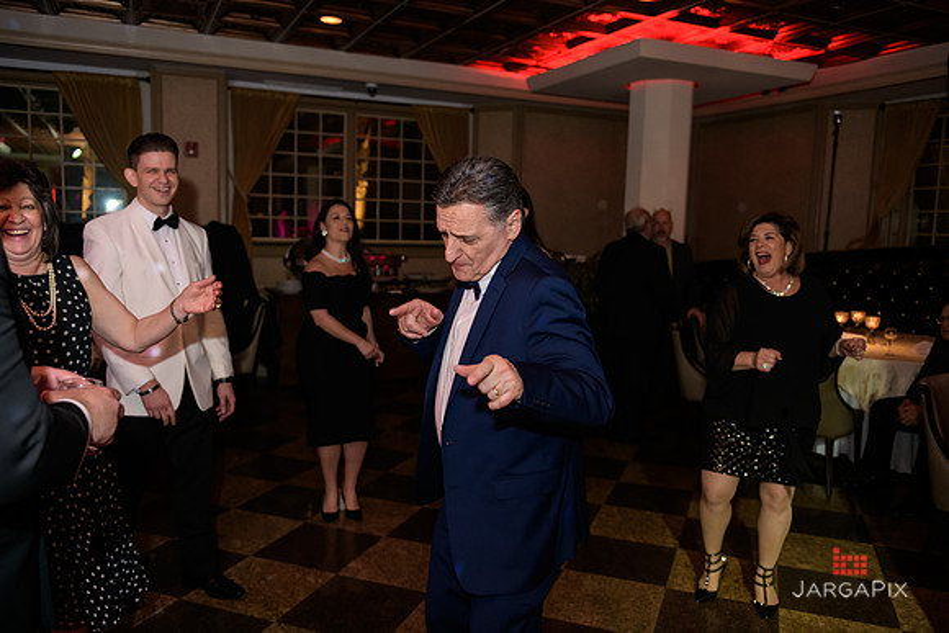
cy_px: 316
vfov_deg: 45.0
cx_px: 474
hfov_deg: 63.6
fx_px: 765
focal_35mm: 29
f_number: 3.2
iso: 1600
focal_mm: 29
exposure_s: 1/125
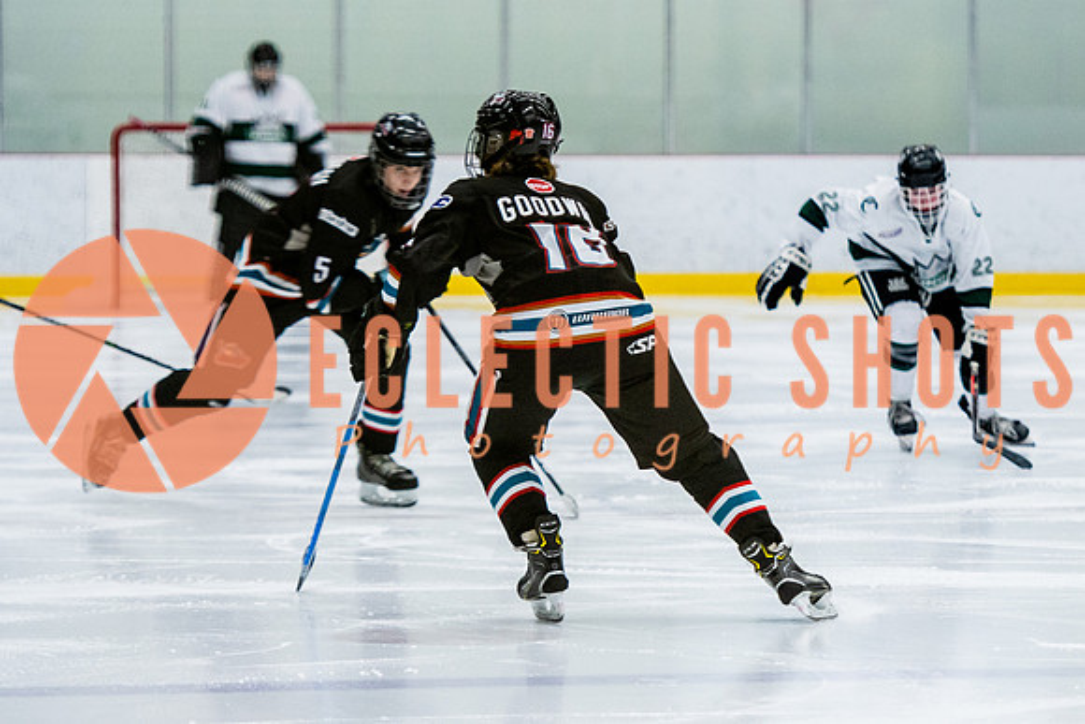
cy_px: 319
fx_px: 8067
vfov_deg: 5.1
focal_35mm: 268
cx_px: 672
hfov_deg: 7.7
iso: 1400
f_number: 2.8
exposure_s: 1/640
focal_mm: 130
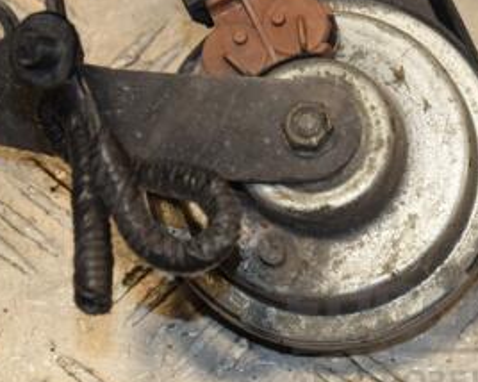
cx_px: 253
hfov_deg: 9.3
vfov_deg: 7.4
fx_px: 2940
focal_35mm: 208
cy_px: 71
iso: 800
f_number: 7.1
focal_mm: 66
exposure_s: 1/200
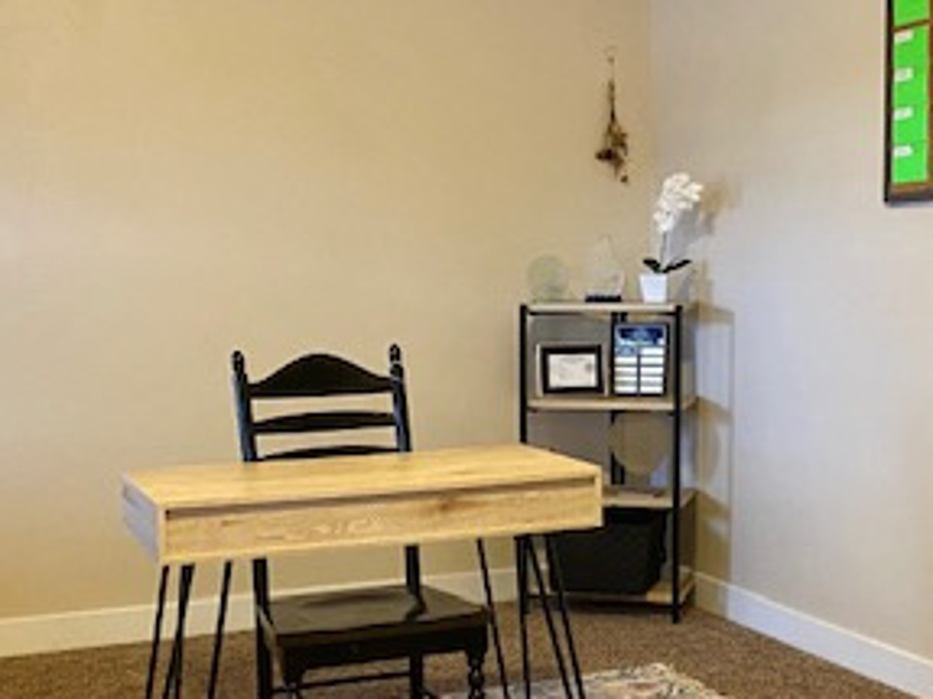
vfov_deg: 25.1
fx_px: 1563
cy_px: 468
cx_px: 543
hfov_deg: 33.2
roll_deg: +0.3
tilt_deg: -8.1
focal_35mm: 58
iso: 500
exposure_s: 1/60
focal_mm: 4.25
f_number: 1.8
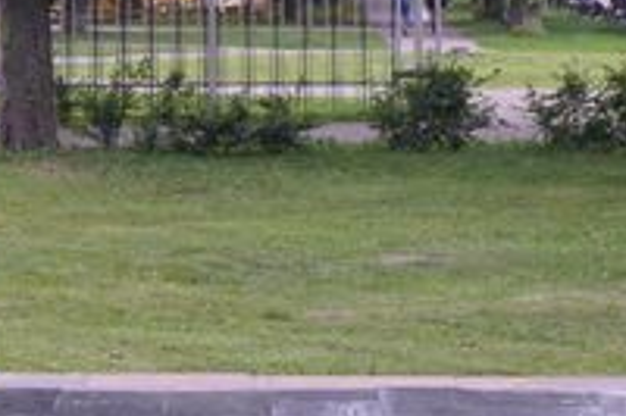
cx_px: 99
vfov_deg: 8.5
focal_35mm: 161
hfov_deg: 12.7
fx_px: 2797
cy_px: -22
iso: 5000
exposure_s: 1/160
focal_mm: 46
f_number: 4.5
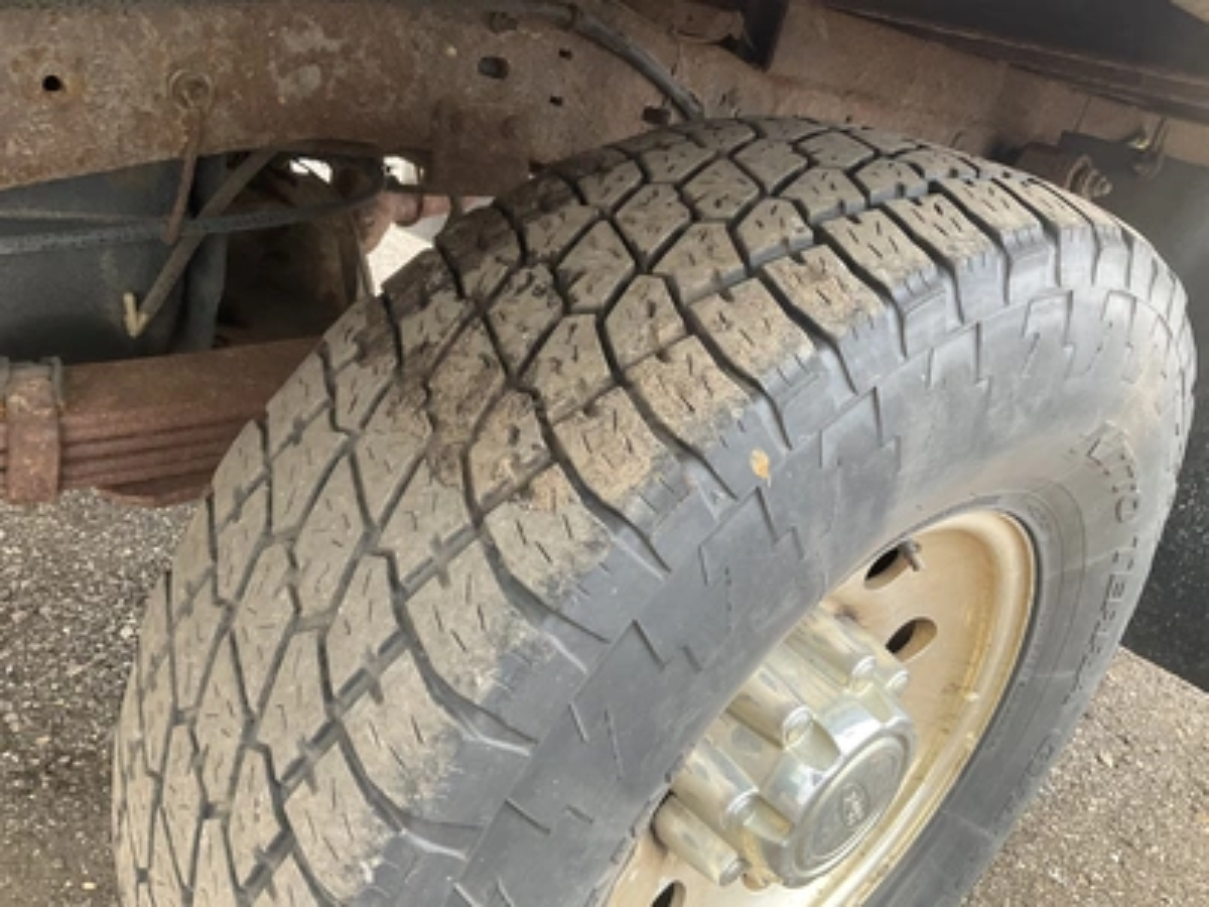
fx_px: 1013
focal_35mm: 29
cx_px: 604
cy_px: 454
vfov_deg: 48.2
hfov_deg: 61.7
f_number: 1.8
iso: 64
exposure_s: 1/102
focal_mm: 3
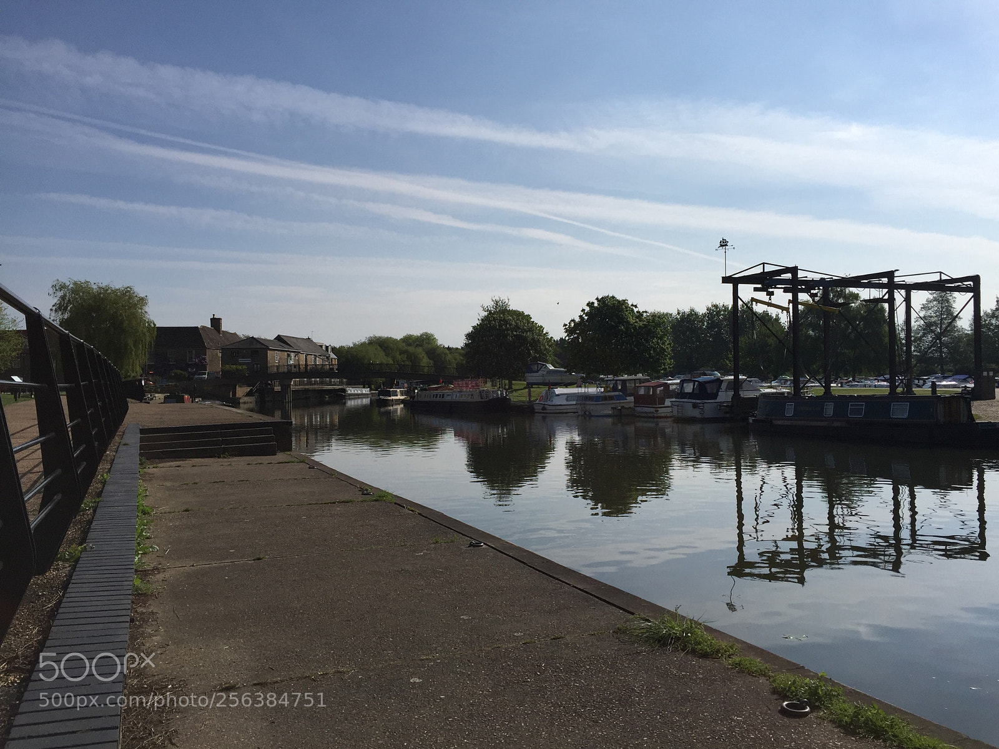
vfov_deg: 48.2
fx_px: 837
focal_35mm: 29
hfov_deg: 61.7
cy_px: 374
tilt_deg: +0.6
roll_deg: +0.7
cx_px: 500
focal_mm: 4.15
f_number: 2.2
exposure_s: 1/6623
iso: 32
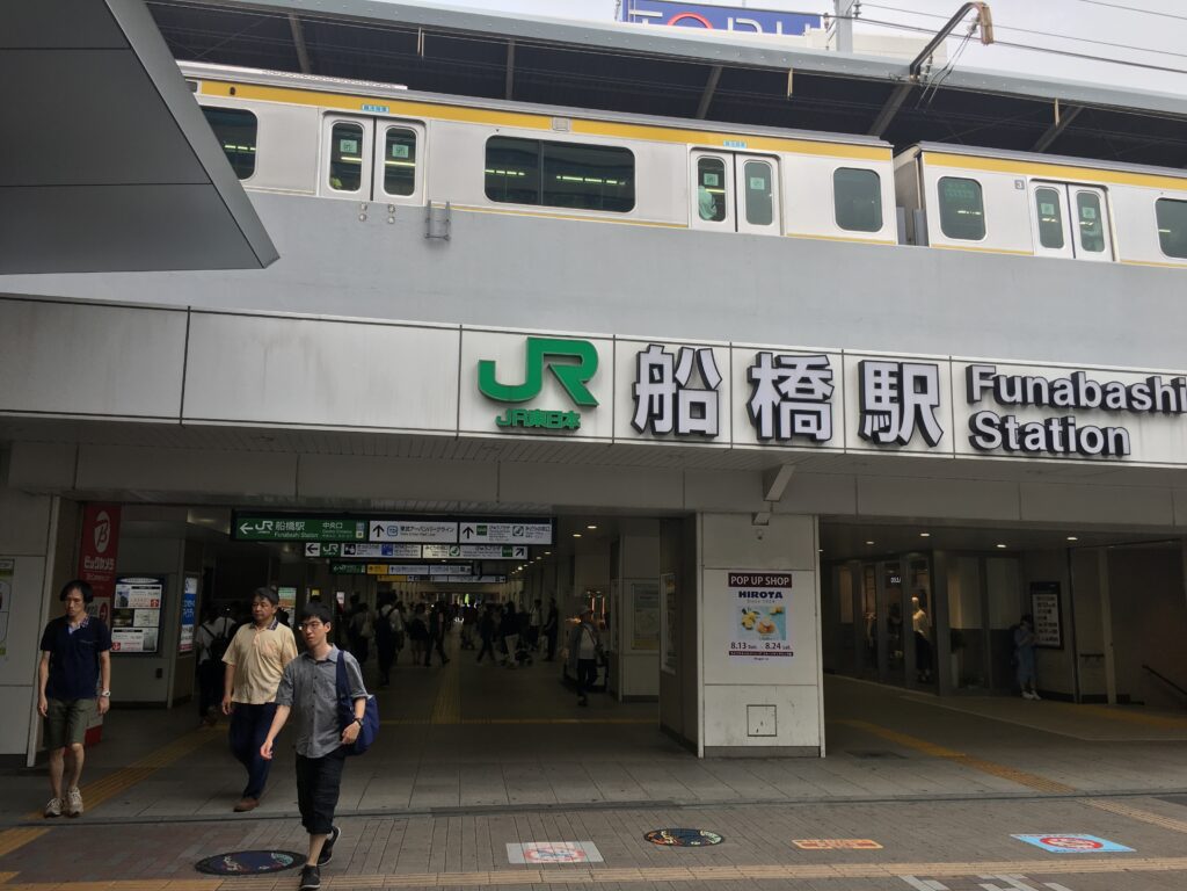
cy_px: 446
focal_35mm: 29
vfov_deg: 48.2
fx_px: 994
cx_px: 594
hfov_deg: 61.7
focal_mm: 4.15
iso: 25
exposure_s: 1/379
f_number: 2.2
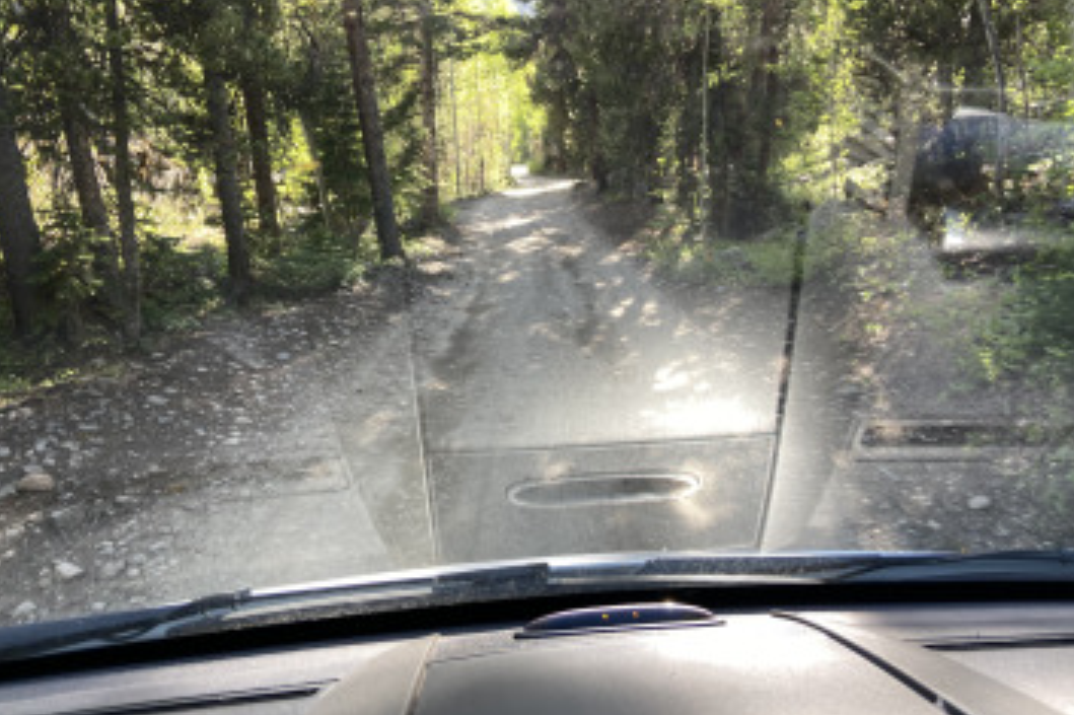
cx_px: 545
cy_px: 313
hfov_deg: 65.5
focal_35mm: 28
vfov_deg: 46.3
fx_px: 835
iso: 40
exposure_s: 1/113
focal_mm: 4.25
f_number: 1.8
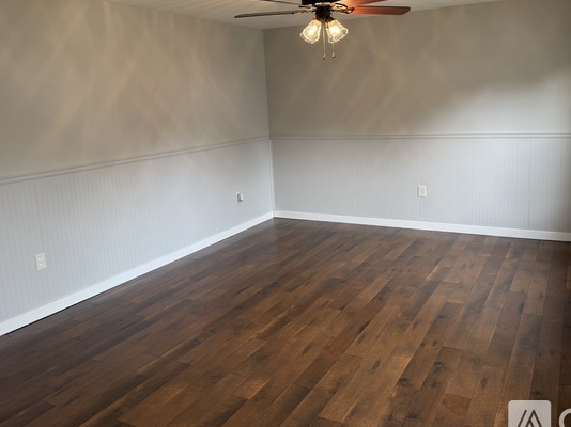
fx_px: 495
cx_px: 325
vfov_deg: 46.6
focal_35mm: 30
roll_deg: +2.4
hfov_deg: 59.8
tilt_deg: -8.5
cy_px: 176
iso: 125
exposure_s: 1/60
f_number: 1.78
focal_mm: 6.76
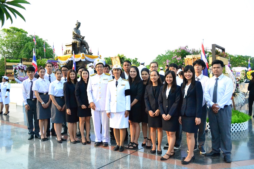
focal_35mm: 30
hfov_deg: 61.9
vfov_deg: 43.6
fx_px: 212
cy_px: 84
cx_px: 127
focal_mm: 20
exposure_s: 1/4000
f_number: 5
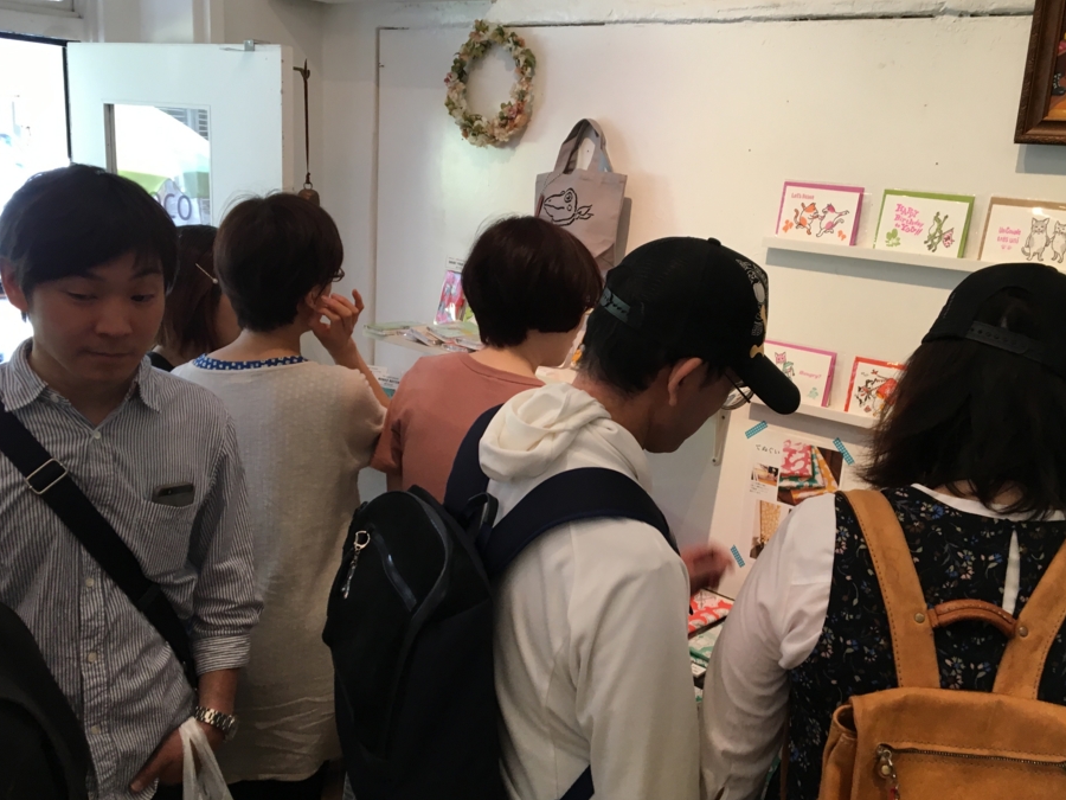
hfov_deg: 55.3
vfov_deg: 42.9
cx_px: 572
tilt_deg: -14.0
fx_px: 1016
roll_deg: -4.1
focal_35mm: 33
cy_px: 405
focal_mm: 4.15
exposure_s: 1/30
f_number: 2.2
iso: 32
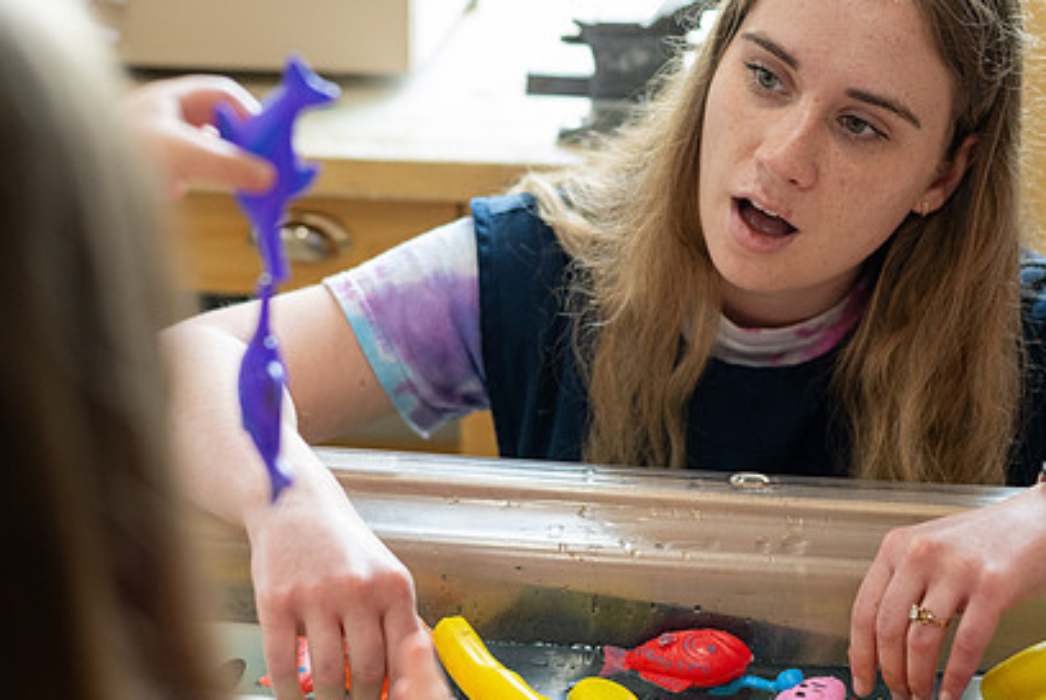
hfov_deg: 28.4
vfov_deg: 19.2
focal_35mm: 71
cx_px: 505
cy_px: 291
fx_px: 2065
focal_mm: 50
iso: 1000
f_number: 2.8
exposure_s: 1/320
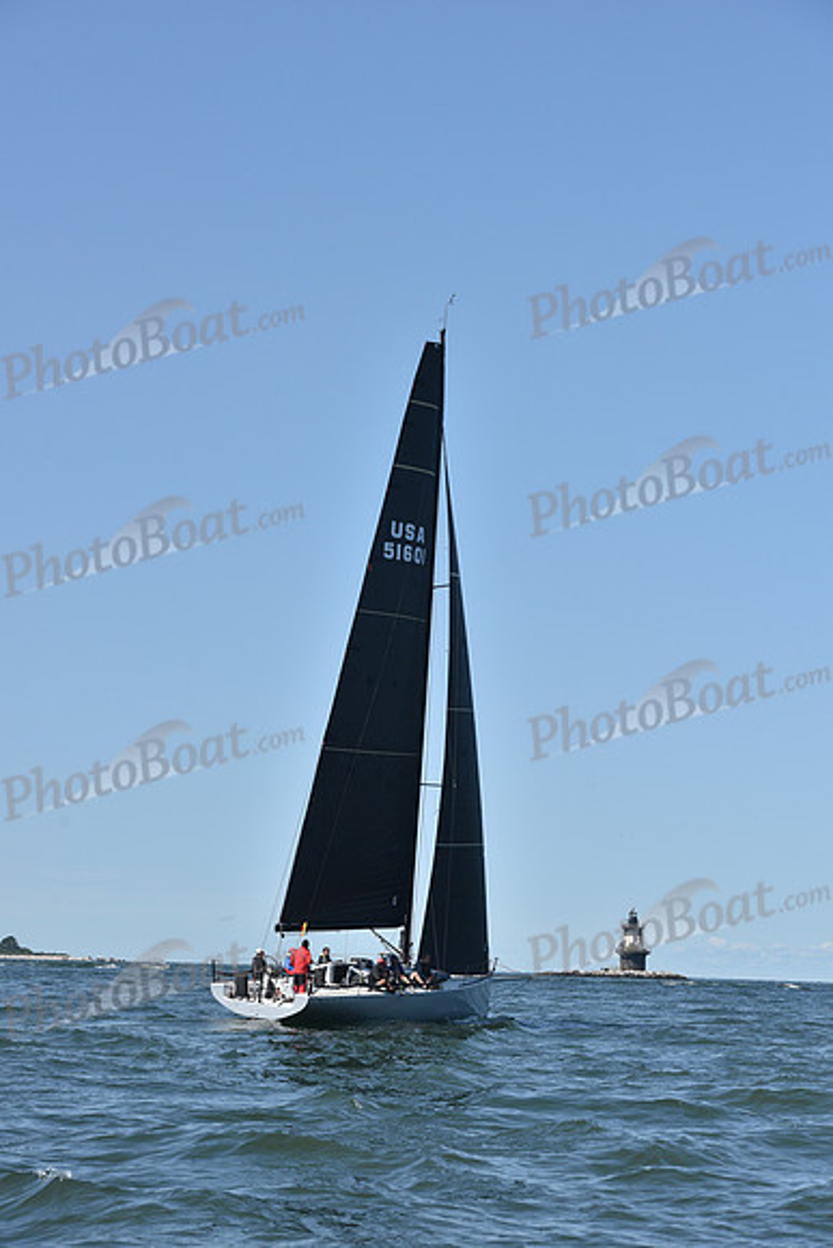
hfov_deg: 14.4
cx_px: 416
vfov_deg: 21.5
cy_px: 624
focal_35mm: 95
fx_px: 3295
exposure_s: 1/1250
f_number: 8
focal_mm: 95
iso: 250
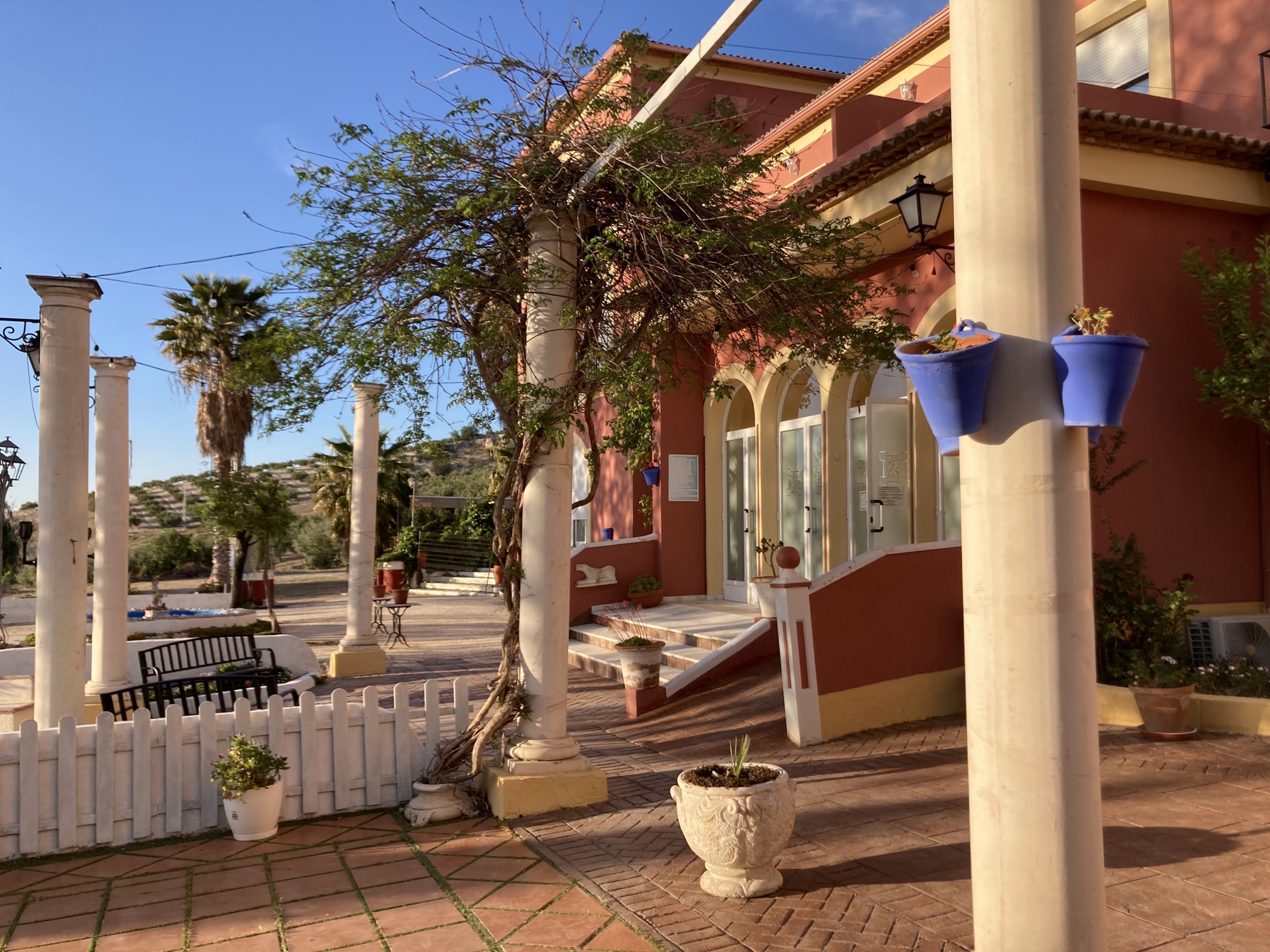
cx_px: 635
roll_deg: -0.5
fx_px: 1027
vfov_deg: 49.7
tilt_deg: +2.6
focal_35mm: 28
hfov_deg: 63.4
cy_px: 476
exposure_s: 1/787
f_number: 1.8
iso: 20
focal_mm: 3.99
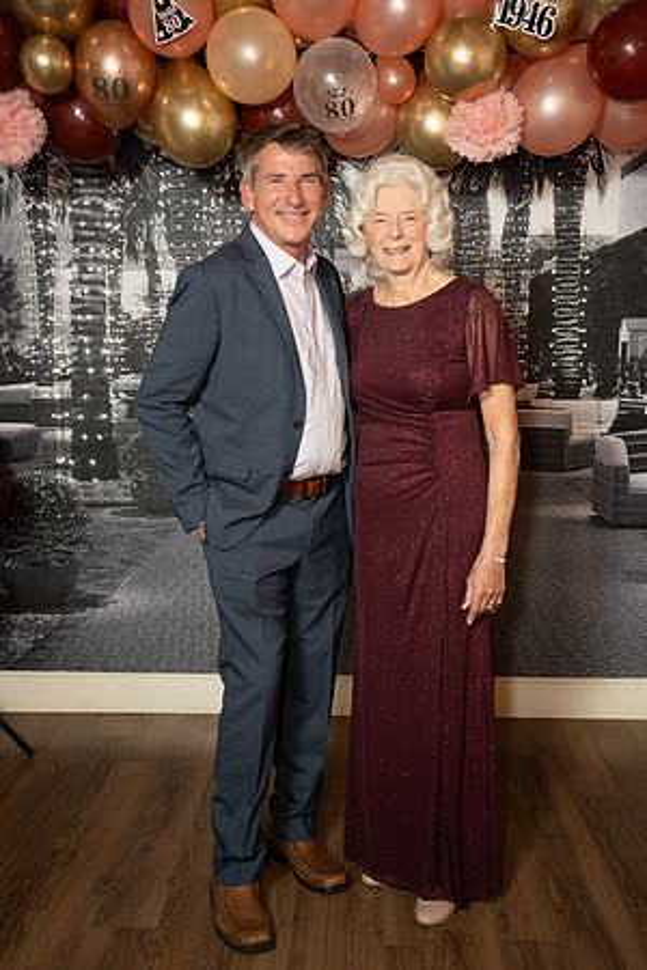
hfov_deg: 32.7
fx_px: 1103
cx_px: 324
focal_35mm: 41
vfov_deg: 47.5
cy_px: 485
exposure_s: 1/160
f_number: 2.8
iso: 1000
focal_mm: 40.9
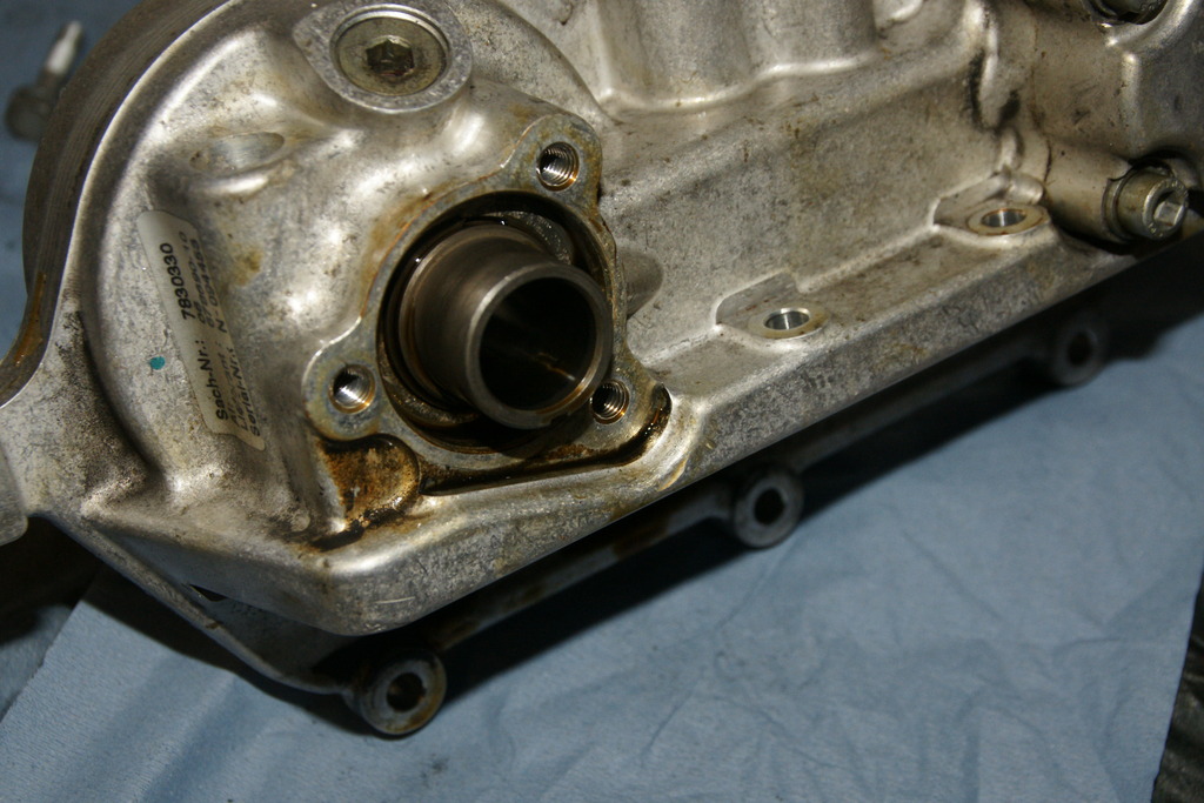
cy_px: 402
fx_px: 2509
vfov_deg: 18.2
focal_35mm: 75
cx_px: 602
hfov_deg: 27.0
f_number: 7.1
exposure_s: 1/80
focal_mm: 50
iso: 800
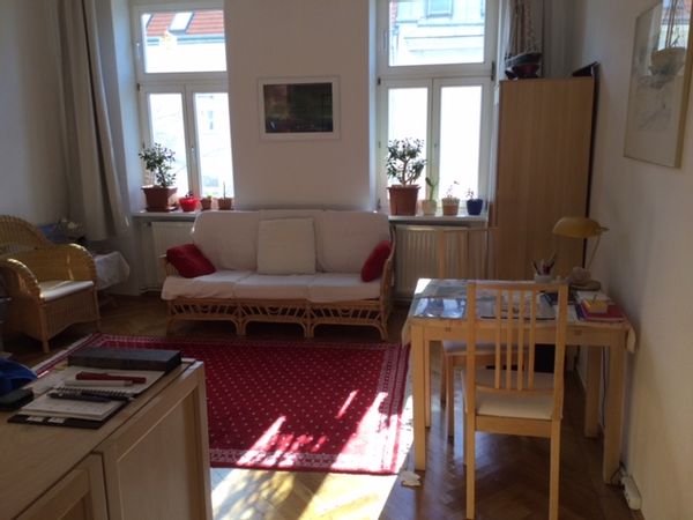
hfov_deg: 58.4
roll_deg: +1.0
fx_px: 621
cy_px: 260
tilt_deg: -12.3
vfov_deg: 45.4
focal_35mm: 31
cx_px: 346
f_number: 2.4
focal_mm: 3.3
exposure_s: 1/100
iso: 25
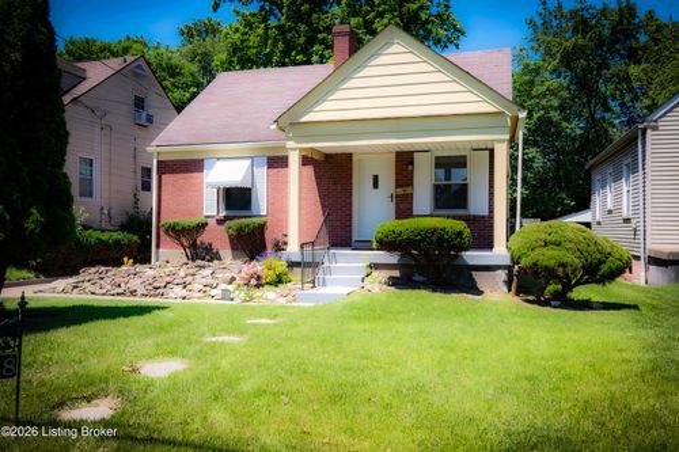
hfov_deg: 60.3
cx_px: 340
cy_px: 226
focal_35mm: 31
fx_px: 584
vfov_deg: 42.3
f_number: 8
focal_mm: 31
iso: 100
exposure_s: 1/200
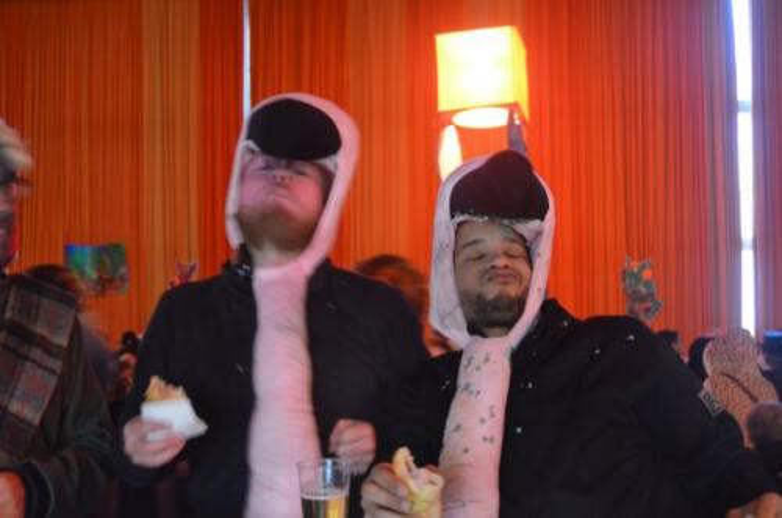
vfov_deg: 31.7
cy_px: 259
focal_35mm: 42
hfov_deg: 46.5
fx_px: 910
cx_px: 391
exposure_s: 1/10
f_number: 4
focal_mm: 28
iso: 3200
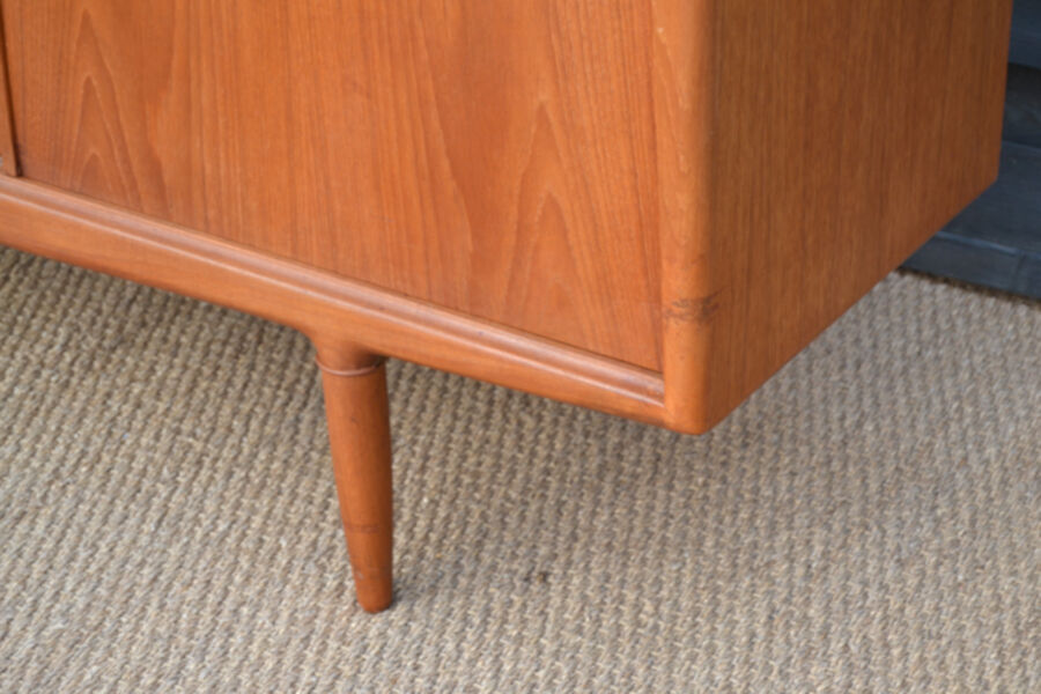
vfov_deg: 16.6
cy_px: 347
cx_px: 520
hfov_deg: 24.6
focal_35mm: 82
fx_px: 2385
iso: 280
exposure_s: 1/125
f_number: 5.6
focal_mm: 55
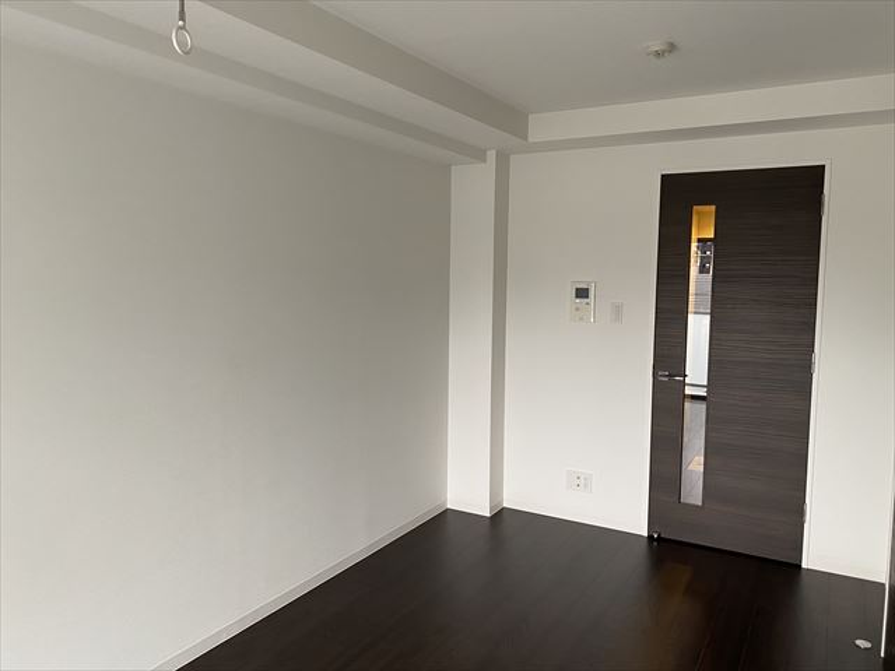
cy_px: 336
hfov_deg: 67.3
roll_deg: -0.7
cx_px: 448
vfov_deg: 53.1
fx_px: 672
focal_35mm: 26
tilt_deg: -4.9
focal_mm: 4.25
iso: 125
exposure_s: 1/67
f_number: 1.8
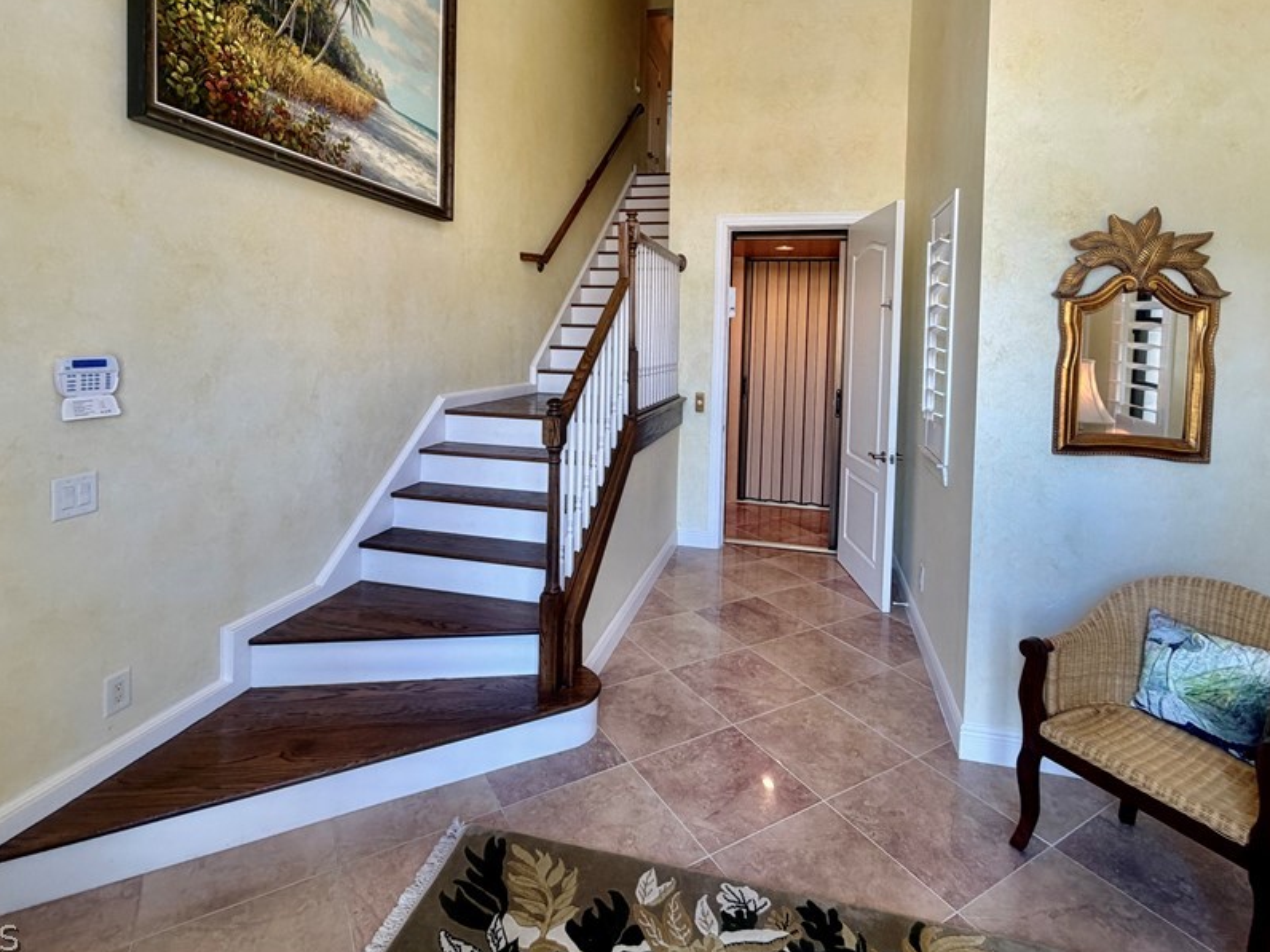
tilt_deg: -1.3
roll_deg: -1.3
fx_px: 660
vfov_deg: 70.4
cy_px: 352
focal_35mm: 18
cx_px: 637
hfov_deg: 87.8
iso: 125
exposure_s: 1/120
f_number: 2.2
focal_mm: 2.22
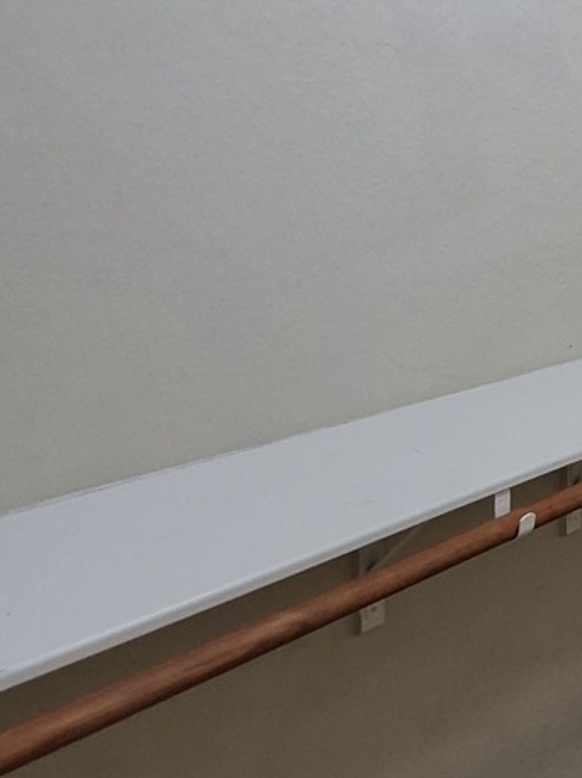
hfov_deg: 27.4
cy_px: 361
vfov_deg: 45.8
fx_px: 920
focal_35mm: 41
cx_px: 812
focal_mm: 1.74
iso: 400
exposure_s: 1/60
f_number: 2.2
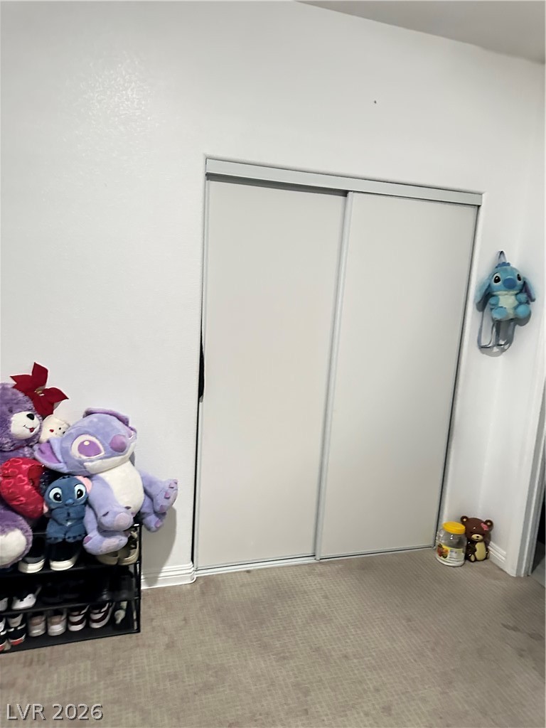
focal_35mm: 24
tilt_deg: -7.4
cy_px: 364
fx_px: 505
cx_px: 273
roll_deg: -5.6
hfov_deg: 56.8
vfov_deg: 71.6
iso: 800
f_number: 1.78
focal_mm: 6.86
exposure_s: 1/40
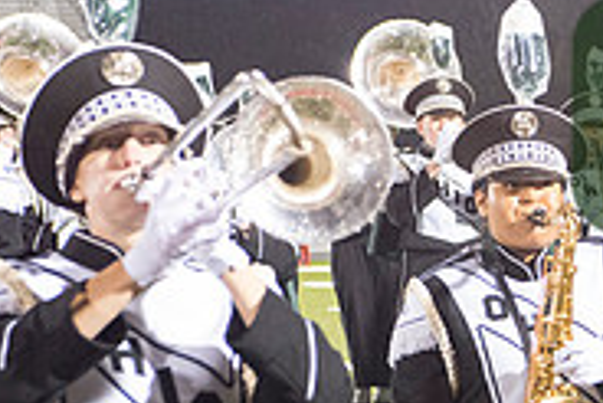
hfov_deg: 9.1
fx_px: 3705
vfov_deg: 6.2
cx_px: 819
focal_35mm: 221
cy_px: 149
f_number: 5.6
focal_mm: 70
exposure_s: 1/125
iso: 5000
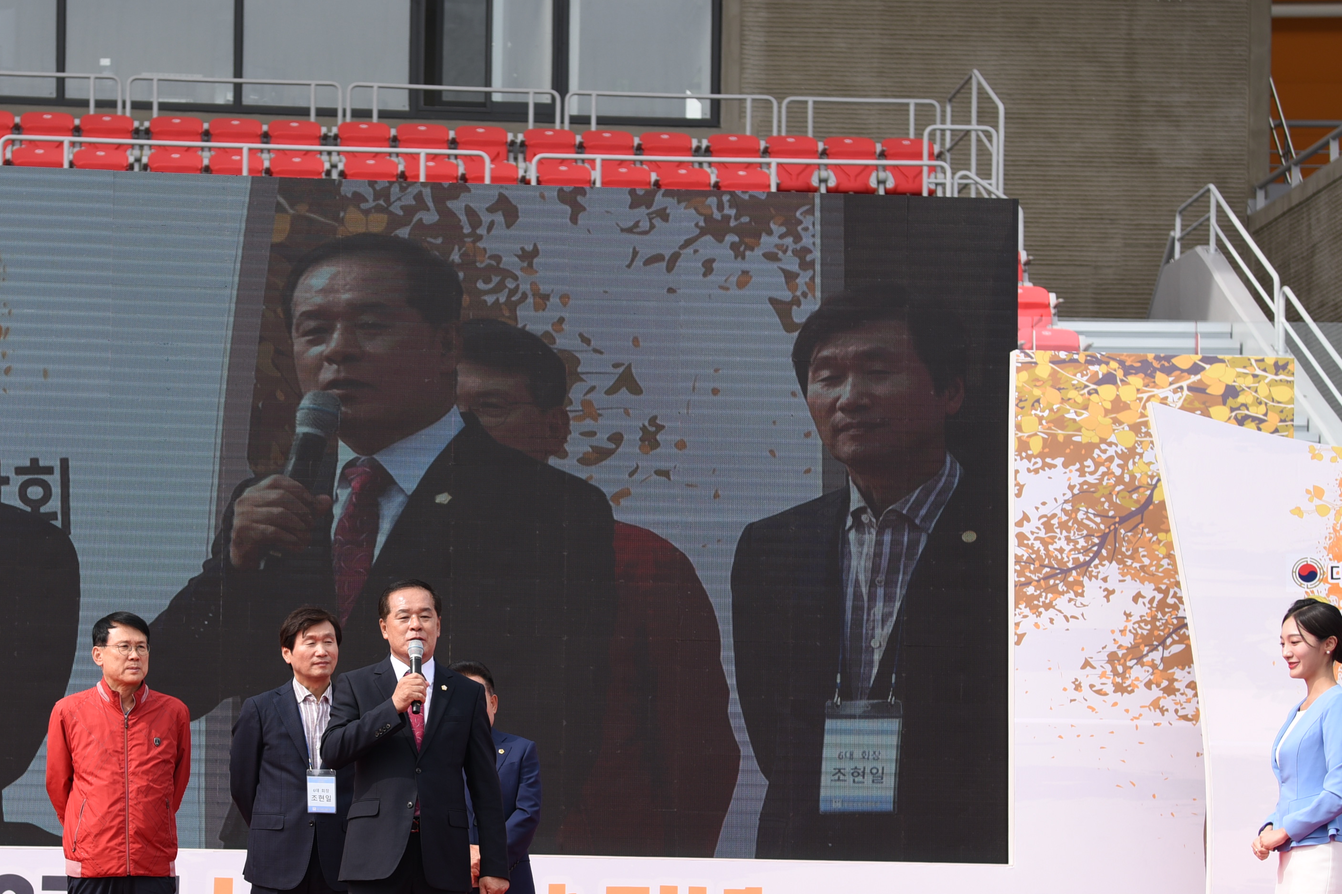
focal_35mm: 112
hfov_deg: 18.2
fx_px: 4175
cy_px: 657
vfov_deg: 12.2
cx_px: 419
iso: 100
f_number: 4.5
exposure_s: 1/500
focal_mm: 70
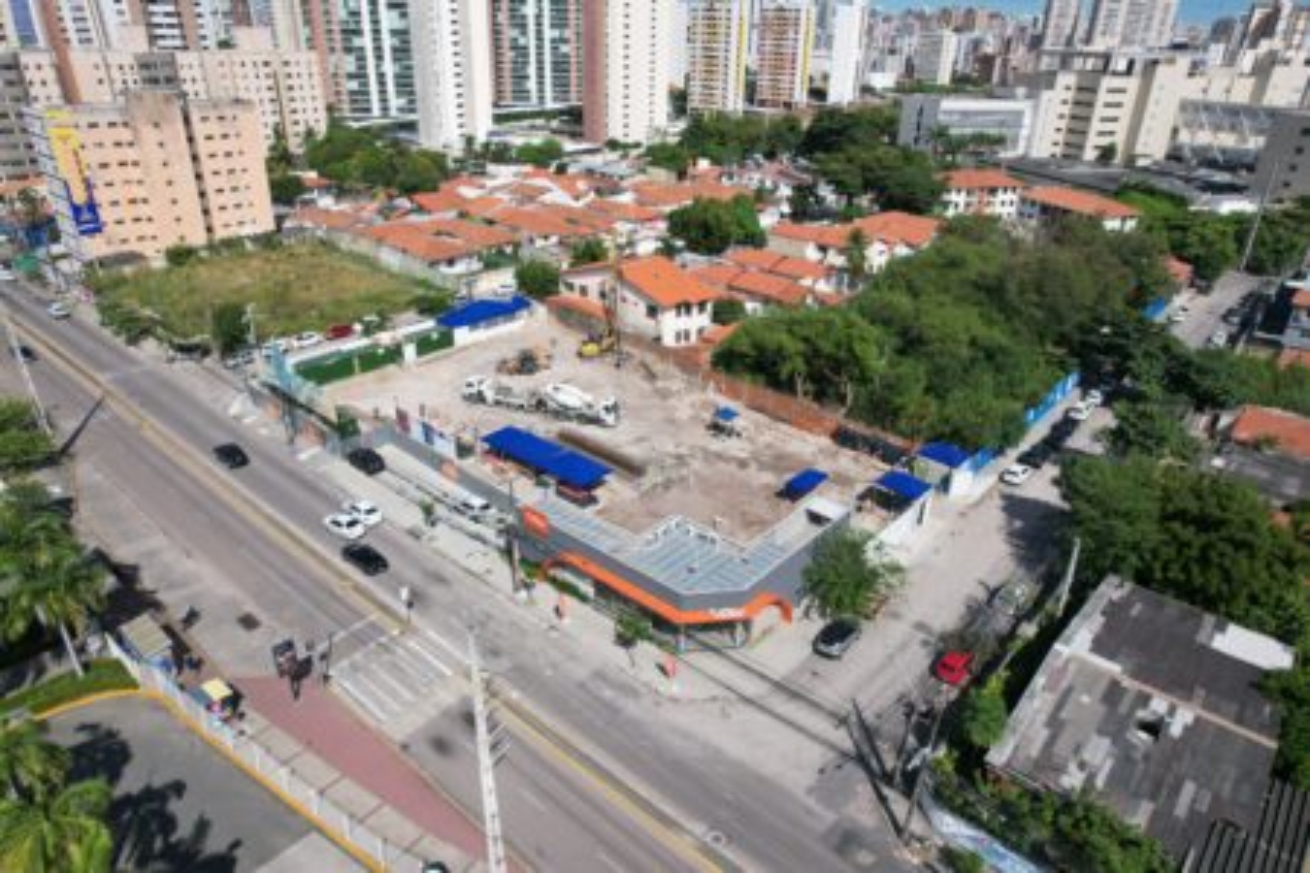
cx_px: 655
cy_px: 436
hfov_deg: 78.6
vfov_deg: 57.2
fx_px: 800
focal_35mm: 22
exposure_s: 1/3200
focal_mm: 8.38
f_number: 2.8
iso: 130
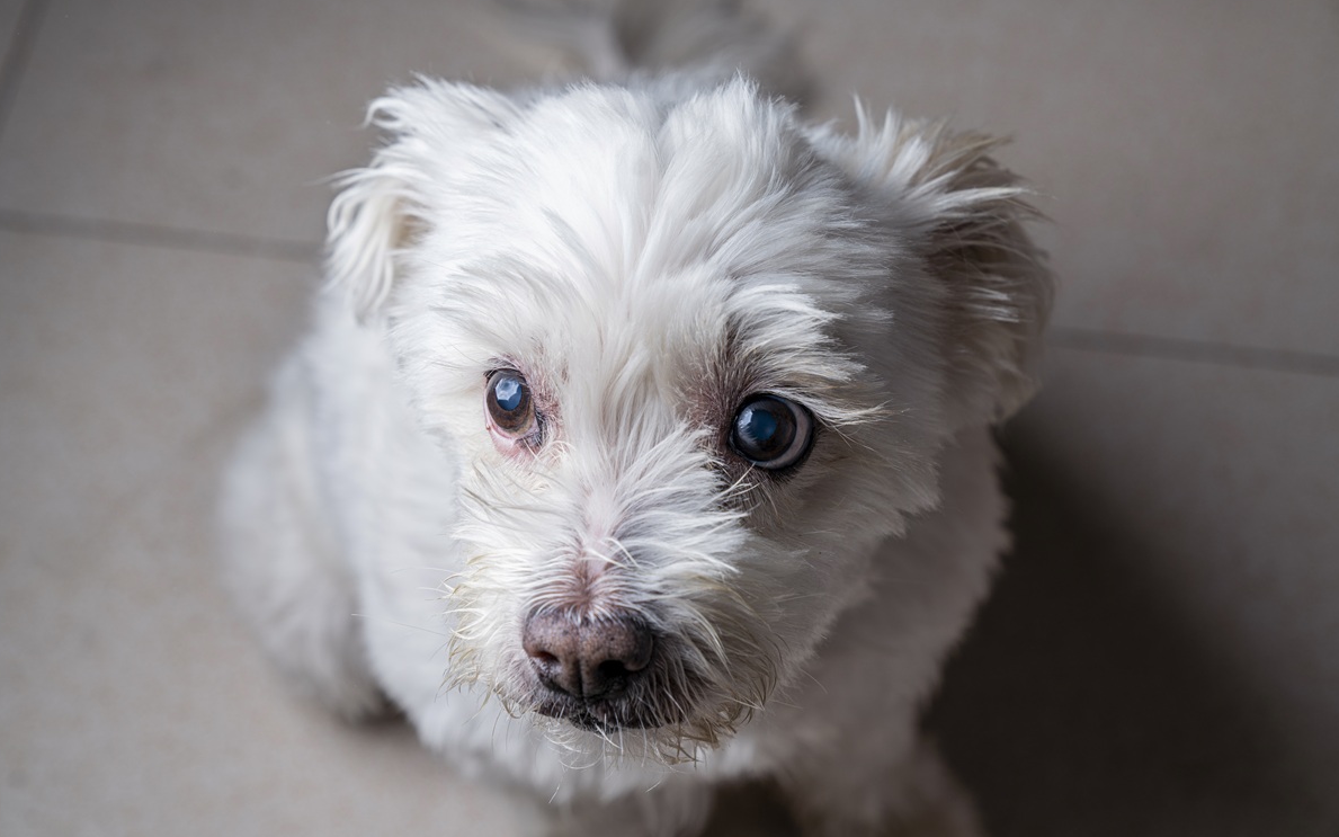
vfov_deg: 18.1
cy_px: 425
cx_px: 668
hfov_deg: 28.6
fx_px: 2627
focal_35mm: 72
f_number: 6.3
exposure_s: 1/160
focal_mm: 70
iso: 100
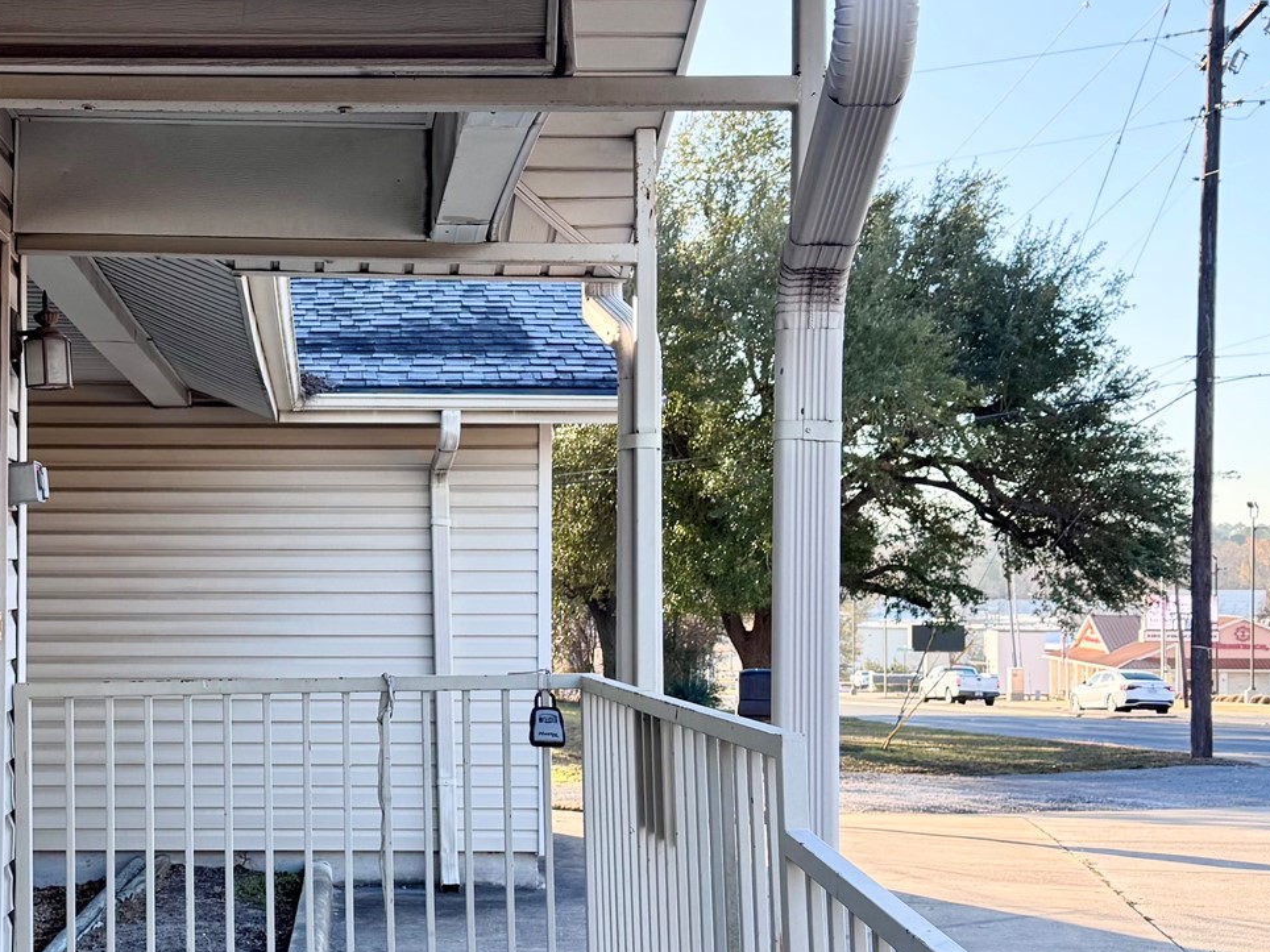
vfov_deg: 28.5
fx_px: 1871
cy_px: 545
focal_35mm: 51
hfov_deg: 36.5
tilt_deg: +0.6
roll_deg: +0.4
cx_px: 298
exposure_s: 1/693
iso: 80
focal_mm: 6.76
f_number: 1.78
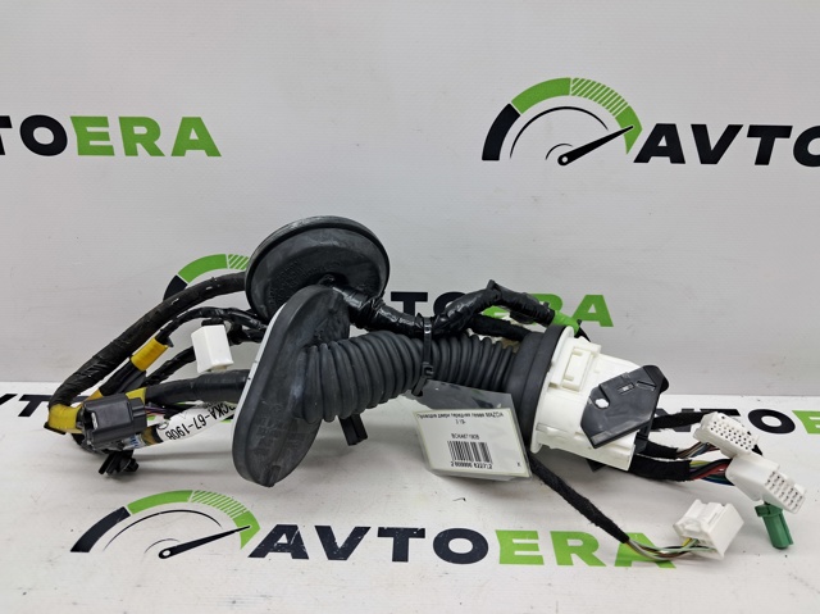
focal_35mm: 27
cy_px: 307
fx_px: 639
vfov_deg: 51.3
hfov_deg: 65.4
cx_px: 410
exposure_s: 1/50
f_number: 1.8
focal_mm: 4
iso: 50
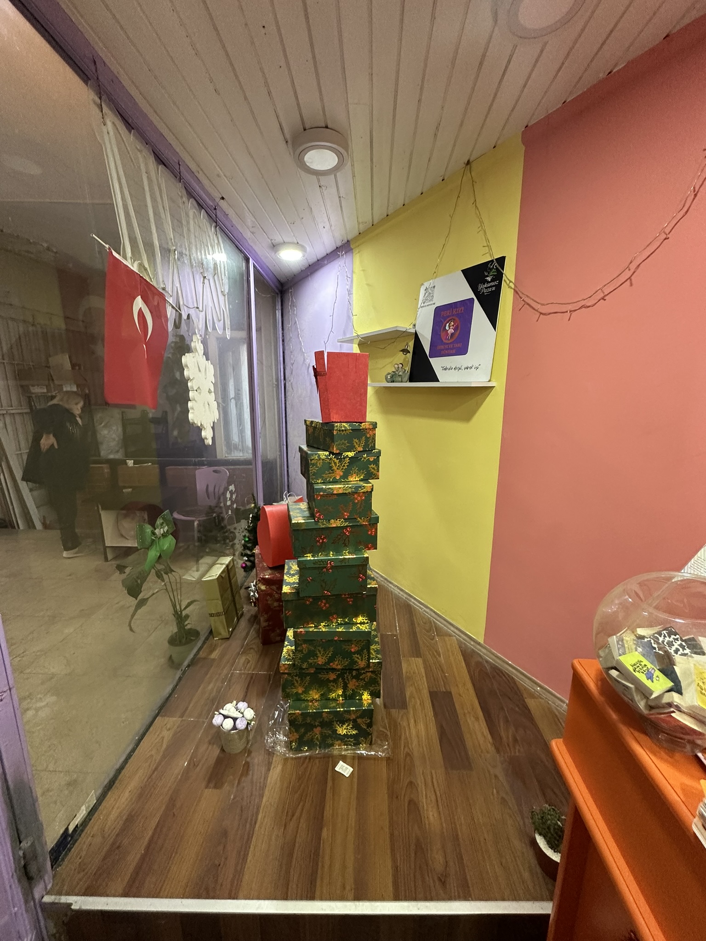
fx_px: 381
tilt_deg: -10.0
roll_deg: -1.2
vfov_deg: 102.1
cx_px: 353
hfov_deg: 85.7
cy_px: 470
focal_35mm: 14
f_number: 2.2
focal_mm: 2.22
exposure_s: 1/50
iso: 250
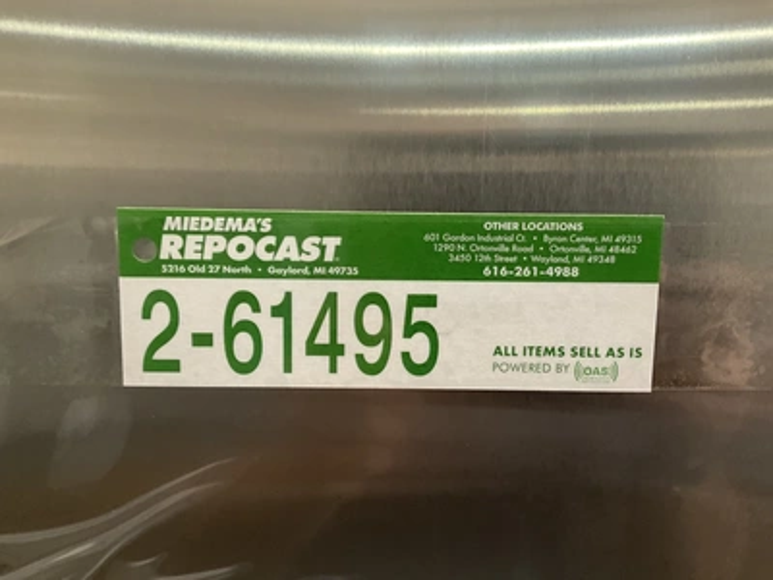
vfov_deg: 48.2
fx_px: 648
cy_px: 290
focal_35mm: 29
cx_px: 386
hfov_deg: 61.7
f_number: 1.8
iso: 160
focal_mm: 3
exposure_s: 1/60
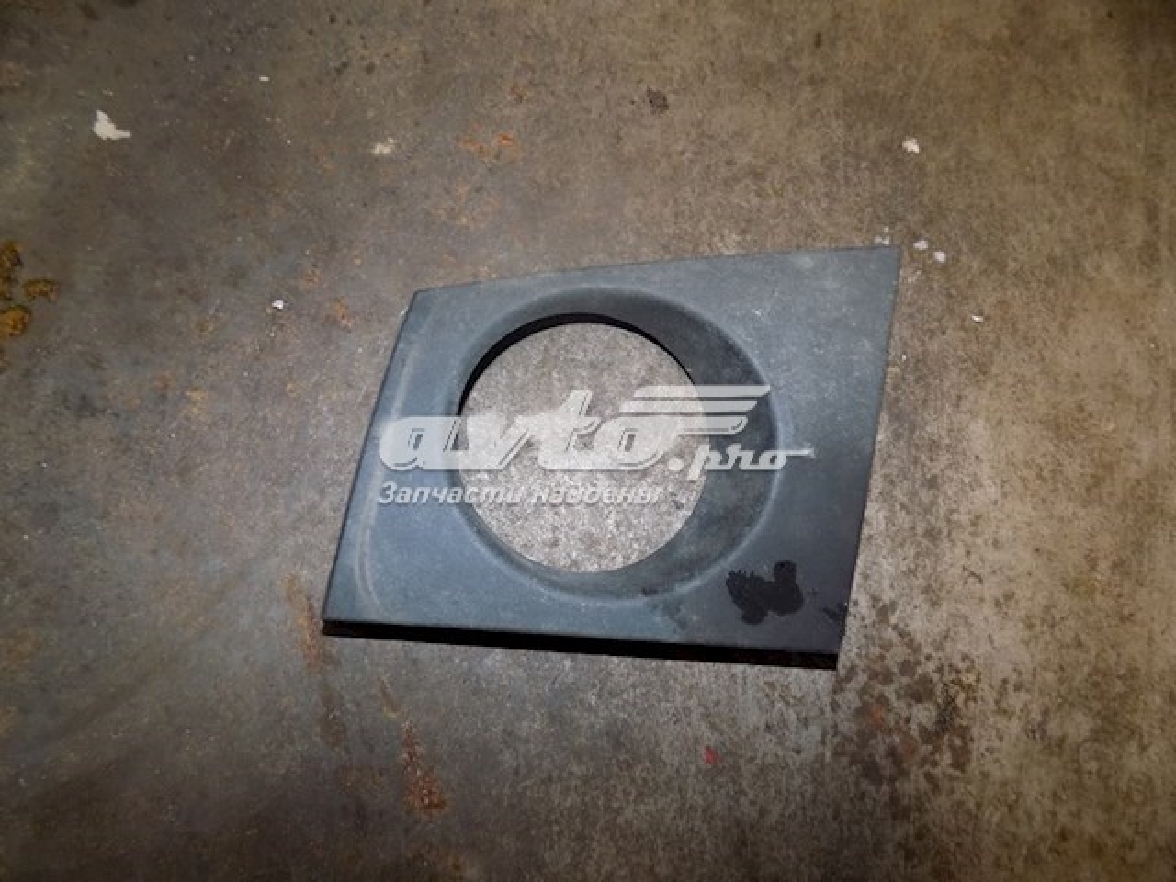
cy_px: 441
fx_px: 781
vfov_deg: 58.9
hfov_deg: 73.9
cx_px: 588
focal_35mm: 23
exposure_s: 1/30
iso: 200
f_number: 3.1
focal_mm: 4
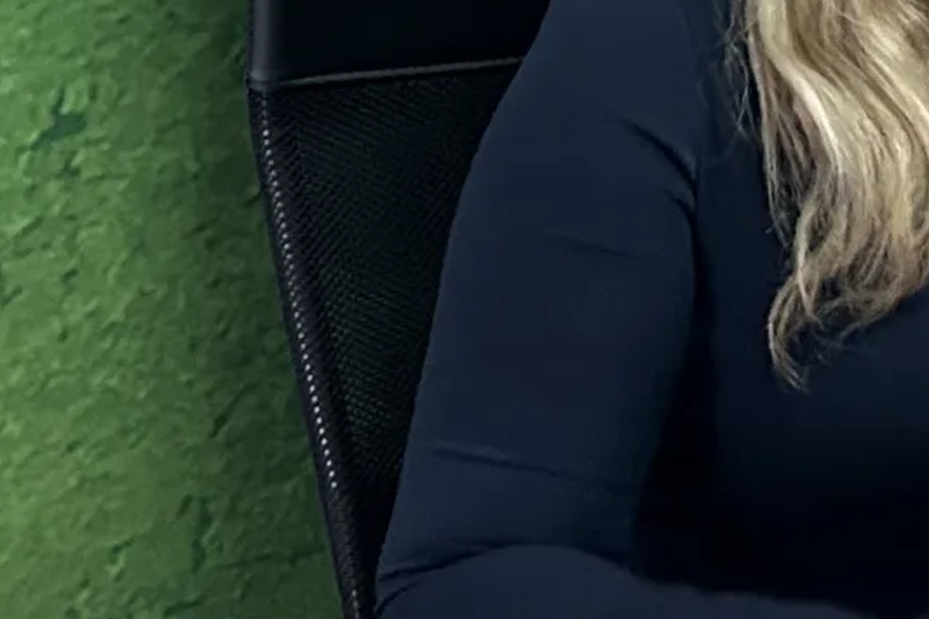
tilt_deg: -8.9
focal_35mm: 130
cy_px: -415
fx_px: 3353
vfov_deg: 10.1
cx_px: 1173
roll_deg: +0.8
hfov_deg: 15.1
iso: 250
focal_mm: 5.7
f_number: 1.5
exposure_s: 1/50
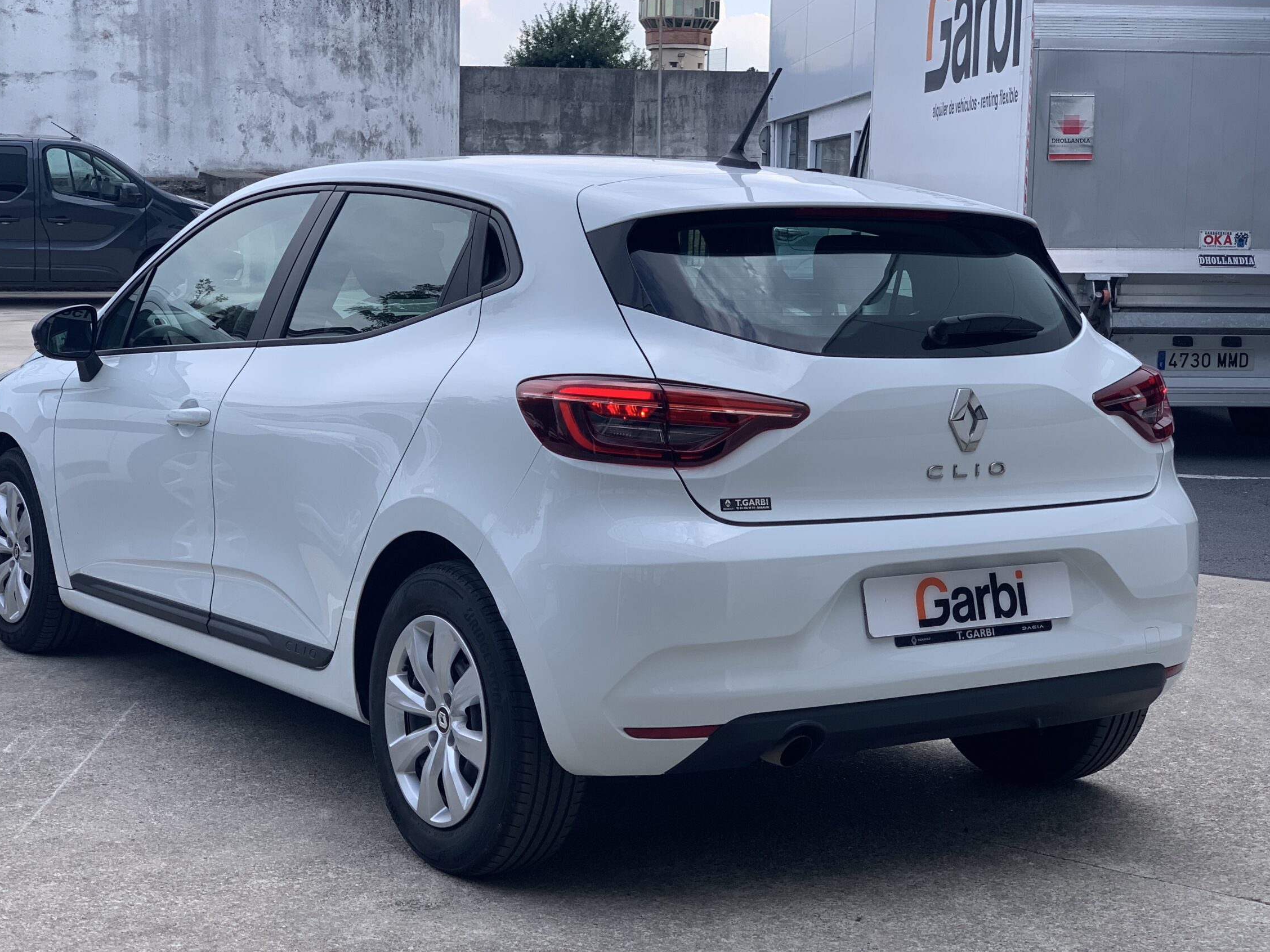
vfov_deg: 24.8
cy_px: 490
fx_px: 2165
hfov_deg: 32.7
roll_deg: -2.0
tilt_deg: -7.1
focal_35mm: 59
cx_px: 579
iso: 16
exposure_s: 1/358
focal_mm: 6
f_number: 2.4
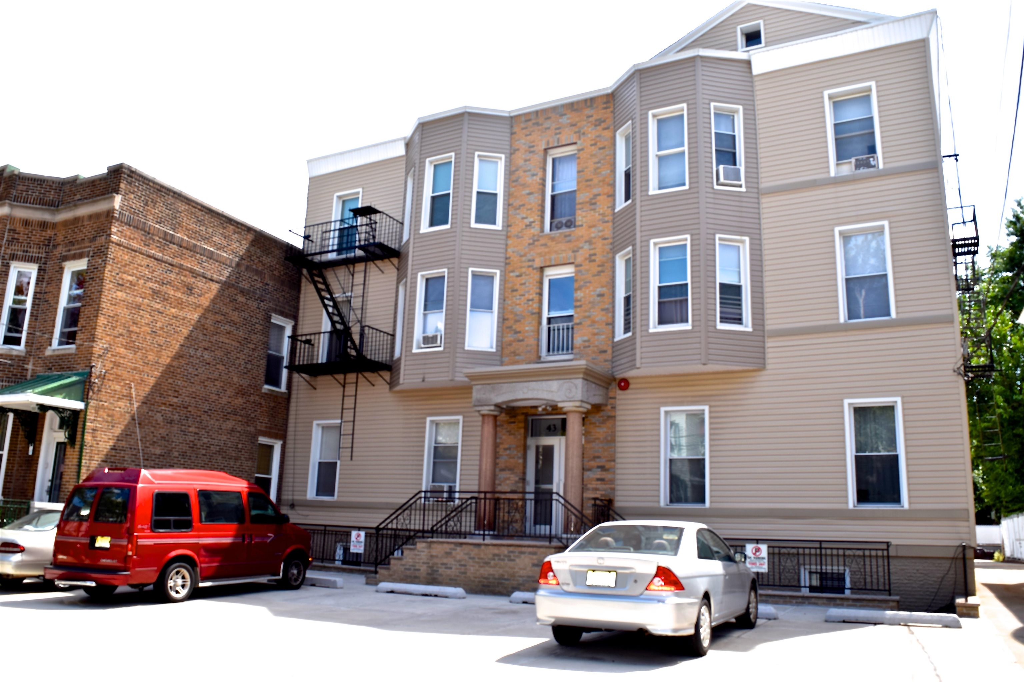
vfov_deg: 47.9
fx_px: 768
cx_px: 512
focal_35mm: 27
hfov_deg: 67.4
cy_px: 341
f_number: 9
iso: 100
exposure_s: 1/200
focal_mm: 18
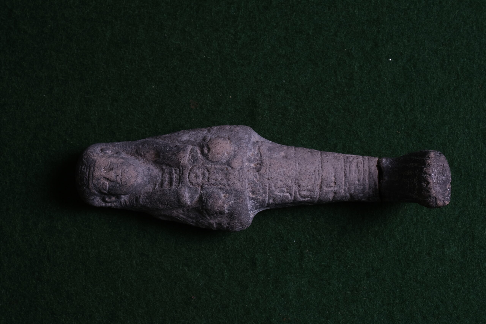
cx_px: 243
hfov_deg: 24.5
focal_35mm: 83
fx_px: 1120
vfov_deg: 16.5
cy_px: 162
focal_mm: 55
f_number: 11
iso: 400
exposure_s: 1/100
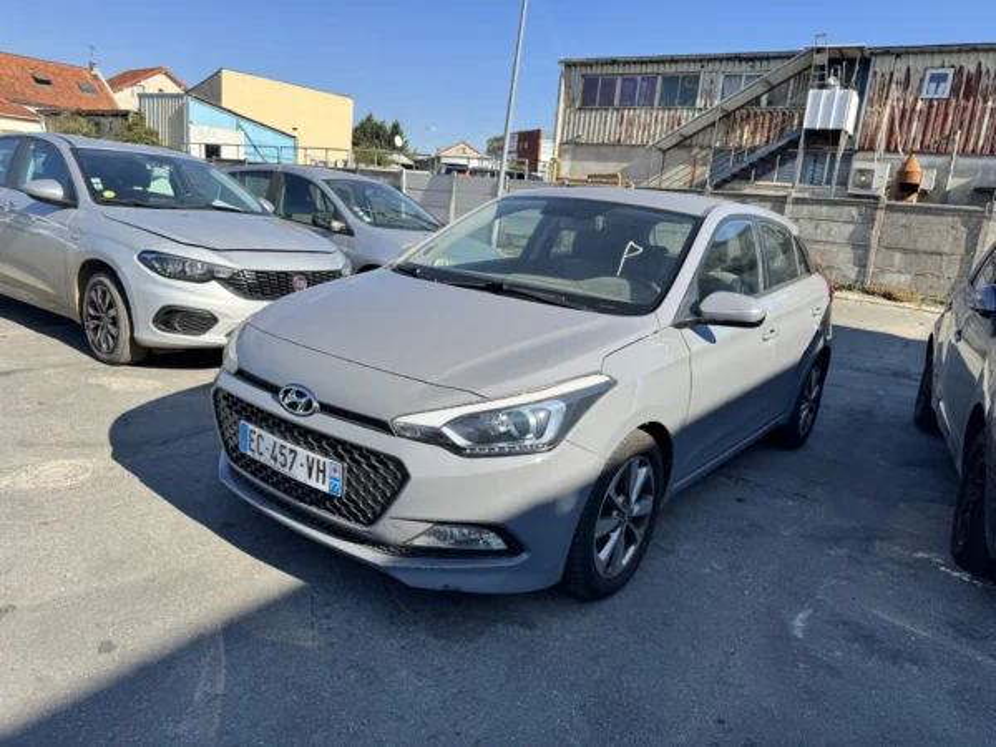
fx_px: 691
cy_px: 374
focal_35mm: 24
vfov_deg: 56.8
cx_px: 498
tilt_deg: -12.4
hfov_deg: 71.6
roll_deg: -6.8
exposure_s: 1/2604
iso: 80
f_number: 1.78
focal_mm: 6.76
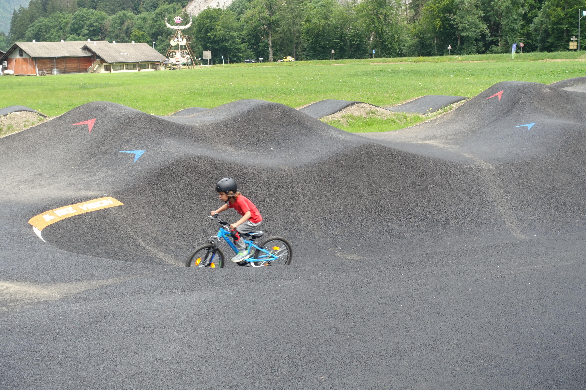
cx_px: 293
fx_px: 1009
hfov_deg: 32.4
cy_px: 195
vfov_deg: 21.9
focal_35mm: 62
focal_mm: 22.57
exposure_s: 1/250
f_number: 4
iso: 125
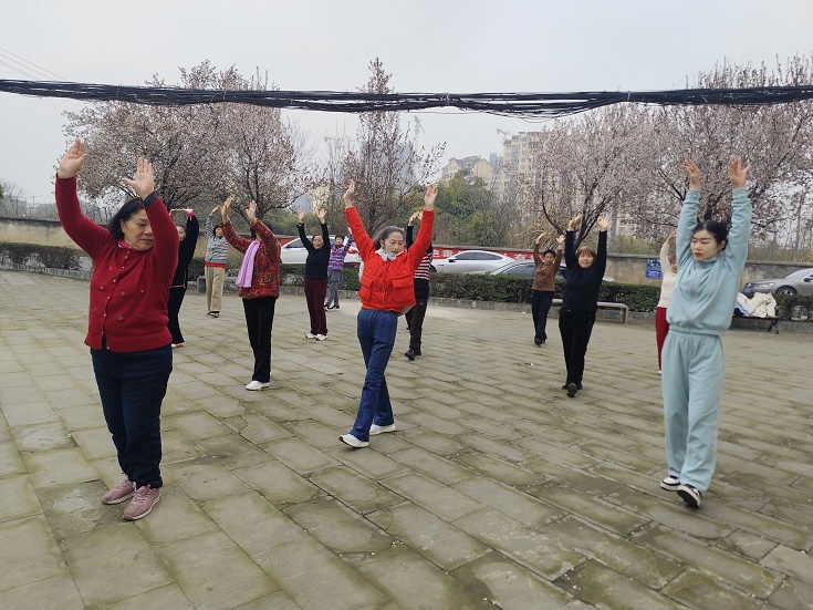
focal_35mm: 23
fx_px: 540
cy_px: 305
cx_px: 406
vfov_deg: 58.9
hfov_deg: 73.9
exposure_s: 1/753
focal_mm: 6.14
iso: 50
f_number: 1.65
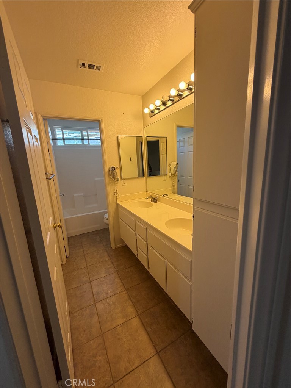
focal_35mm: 14
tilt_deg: -12.3
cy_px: 194
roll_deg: +0.9
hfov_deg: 85.7
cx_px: 146
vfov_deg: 102.1
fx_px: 157
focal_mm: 2.22
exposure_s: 1/121
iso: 125
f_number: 2.2
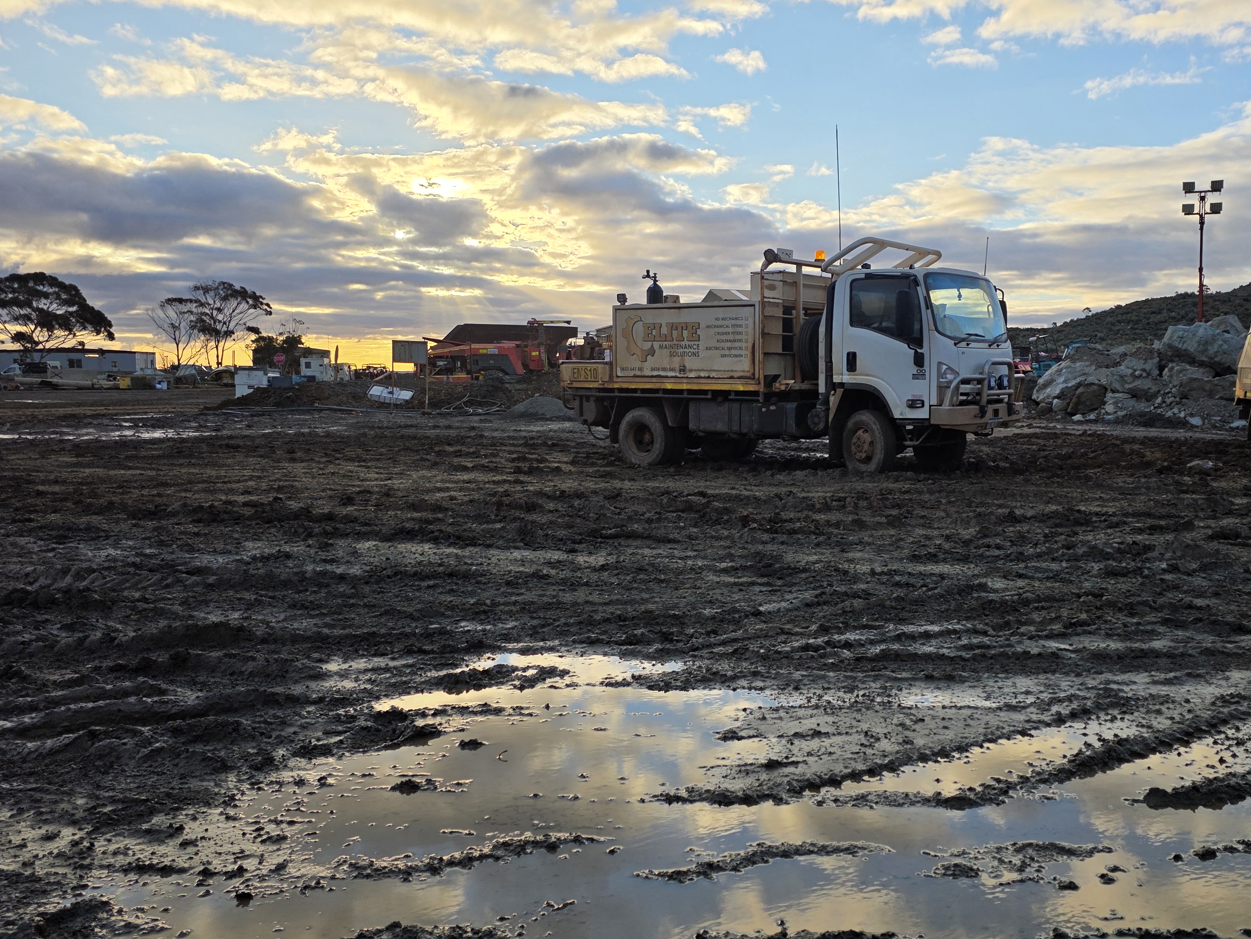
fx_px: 1120
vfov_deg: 45.4
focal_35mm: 31
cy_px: 476
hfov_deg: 57.6
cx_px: 789
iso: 80
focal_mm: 6.3
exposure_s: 1/4434
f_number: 1.7
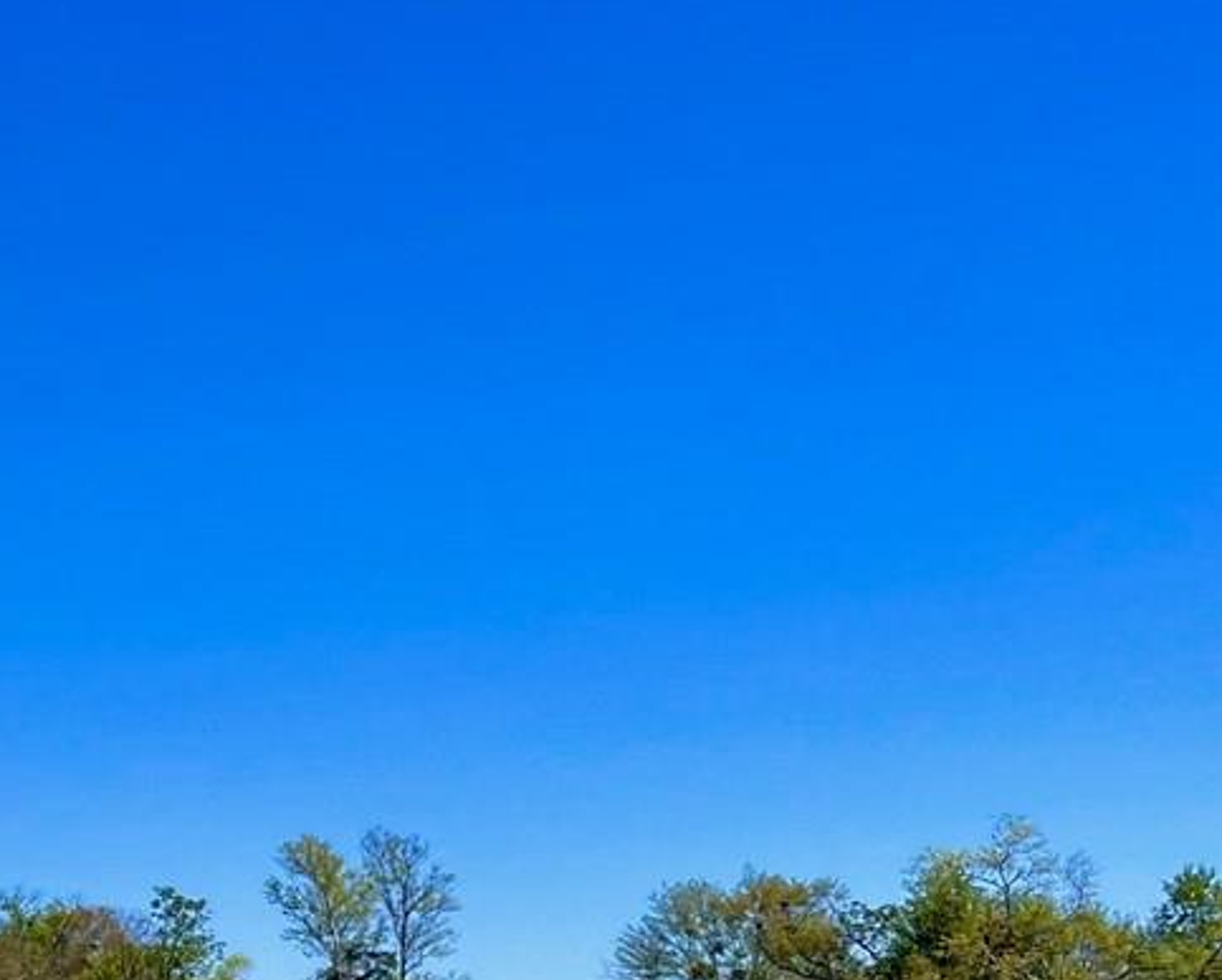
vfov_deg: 17.7
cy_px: 1056
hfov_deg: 21.2
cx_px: -223
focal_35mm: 84
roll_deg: +0.5
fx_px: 3040
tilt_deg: +1.9
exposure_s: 1/3413
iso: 50
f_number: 1.6
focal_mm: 5.1
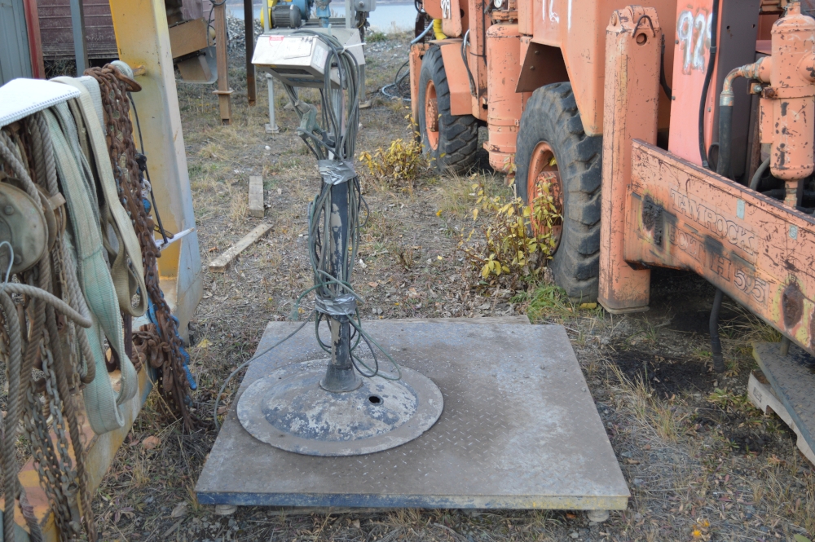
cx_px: 408
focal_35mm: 38
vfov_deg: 35.4
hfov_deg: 51.3
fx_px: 848
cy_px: 271
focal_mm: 25
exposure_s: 1/50
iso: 400
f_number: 4
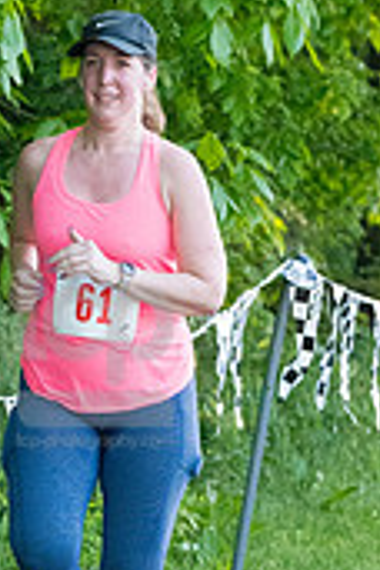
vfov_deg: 4.4
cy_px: 357
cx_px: 95
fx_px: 7489
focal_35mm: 473
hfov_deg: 2.9
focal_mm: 120
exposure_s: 1/1600
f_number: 5.6
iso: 4000
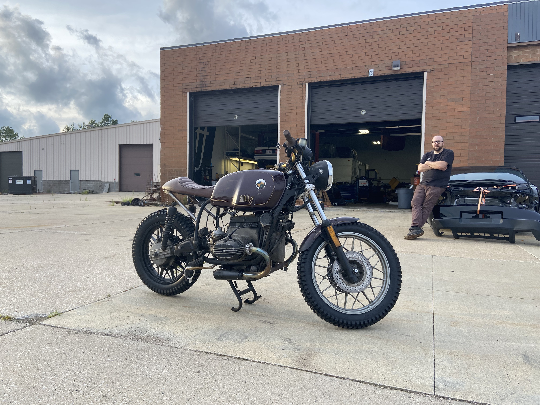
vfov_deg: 53.1
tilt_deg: -0.7
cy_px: 202
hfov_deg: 67.3
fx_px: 406
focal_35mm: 26
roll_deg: -0.6
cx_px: 270
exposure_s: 1/182
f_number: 1.8
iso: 32
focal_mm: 4.25
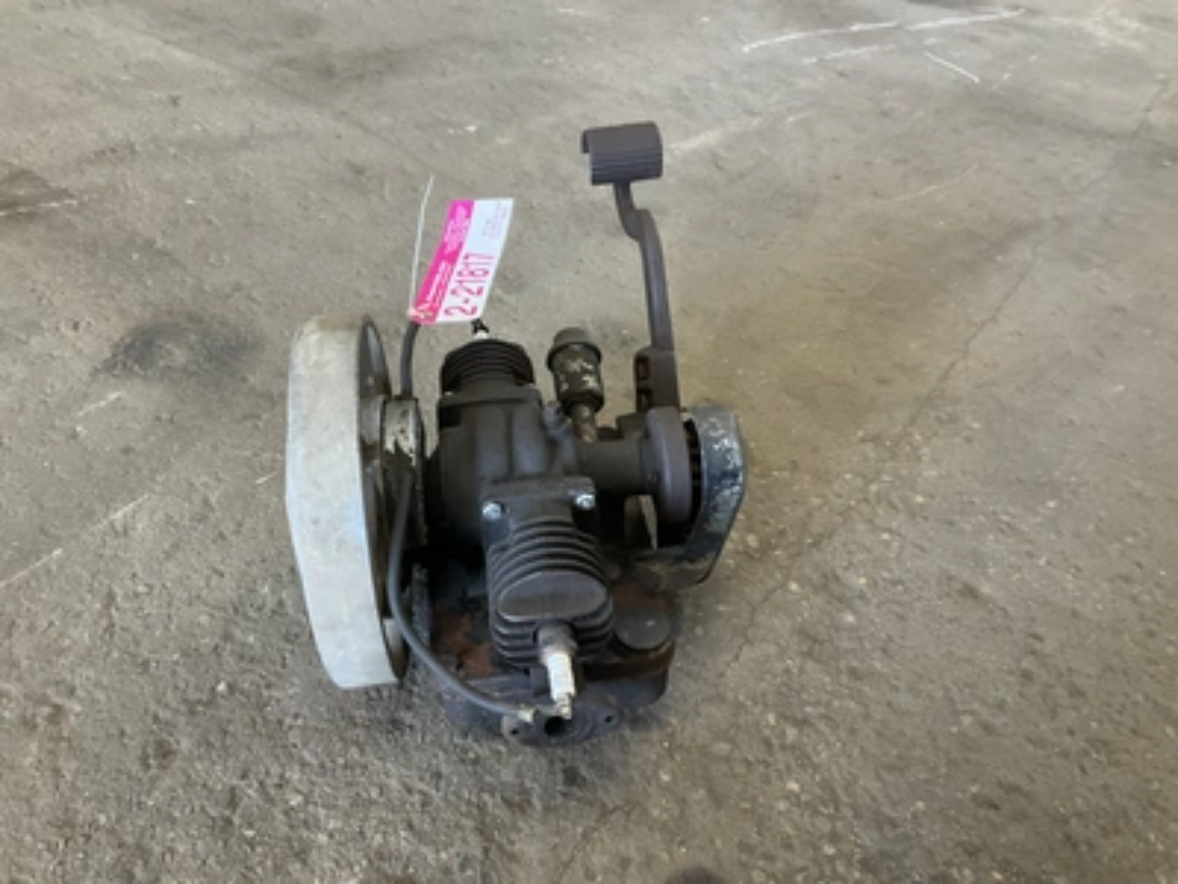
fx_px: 987
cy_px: 442
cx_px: 589
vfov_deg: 48.2
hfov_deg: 61.7
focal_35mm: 29
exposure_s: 1/60
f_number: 1.8
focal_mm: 3
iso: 200
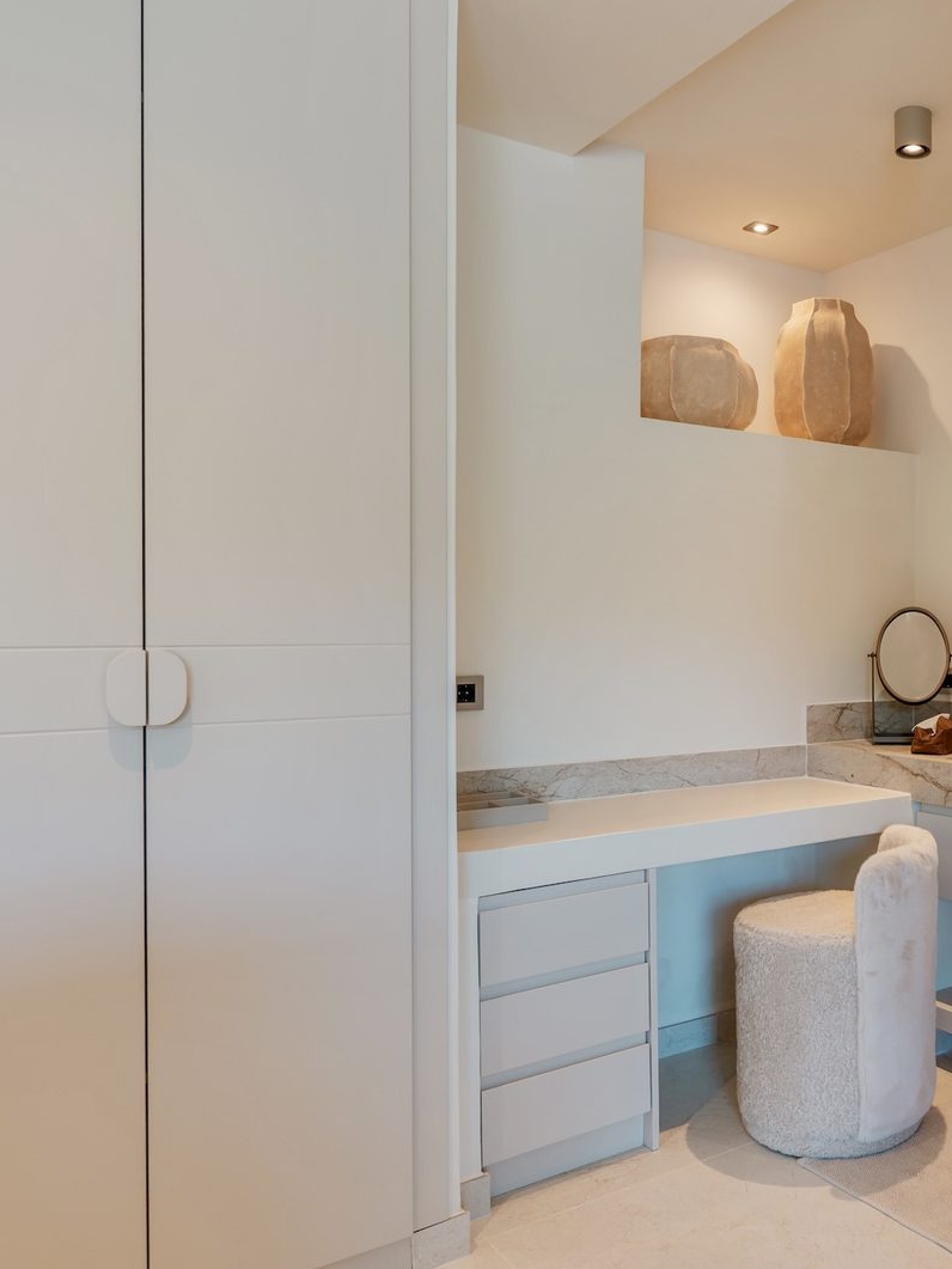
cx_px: 814
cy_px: 634
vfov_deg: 61.7
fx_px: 1063
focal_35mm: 29
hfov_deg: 44.8
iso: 500
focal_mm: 20
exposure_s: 1/25
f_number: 6.3
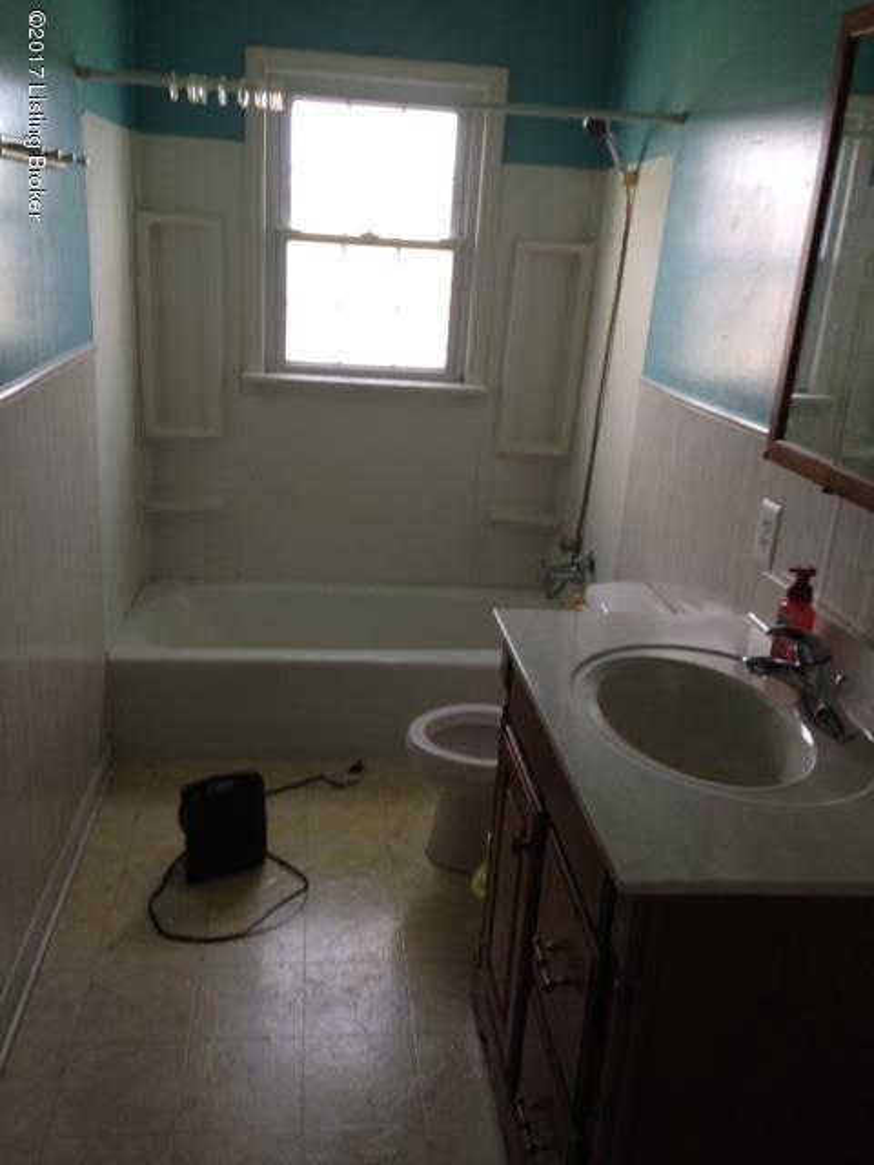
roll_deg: -5.7
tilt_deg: -18.5
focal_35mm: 33
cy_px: 582
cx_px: 437
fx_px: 1111
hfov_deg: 42.9
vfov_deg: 55.4
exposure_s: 1/40
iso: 64
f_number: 2.4
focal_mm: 4.12
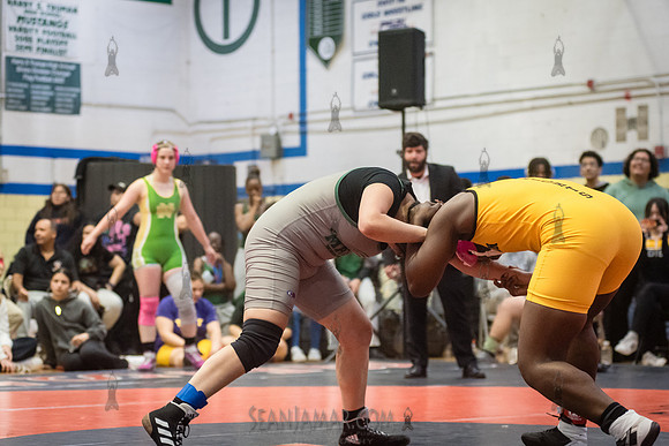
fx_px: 1648
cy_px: 221
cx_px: 314
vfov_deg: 15.4
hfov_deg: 22.9
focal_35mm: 89
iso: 8000
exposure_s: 1/400
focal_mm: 80
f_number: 3.5
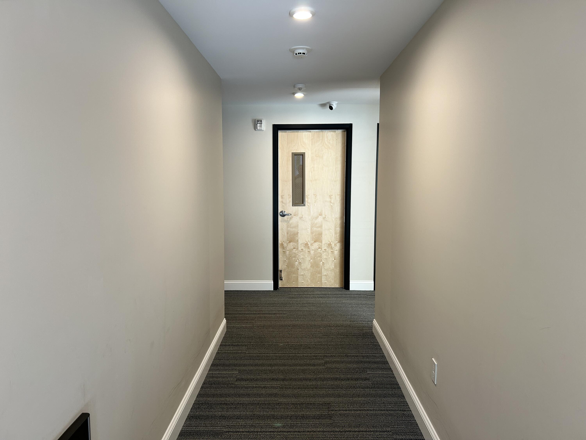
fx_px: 440
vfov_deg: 53.1
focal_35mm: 26
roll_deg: +0.0
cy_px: 220
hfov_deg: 67.3
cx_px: 293
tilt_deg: -5.9
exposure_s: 1/60
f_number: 1.5
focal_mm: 5.7
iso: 80
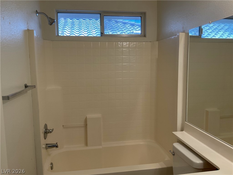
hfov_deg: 61.7
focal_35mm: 29
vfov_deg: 48.2
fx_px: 195
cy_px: 88
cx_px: 116
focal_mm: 3
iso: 40
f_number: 1.8
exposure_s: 1/60
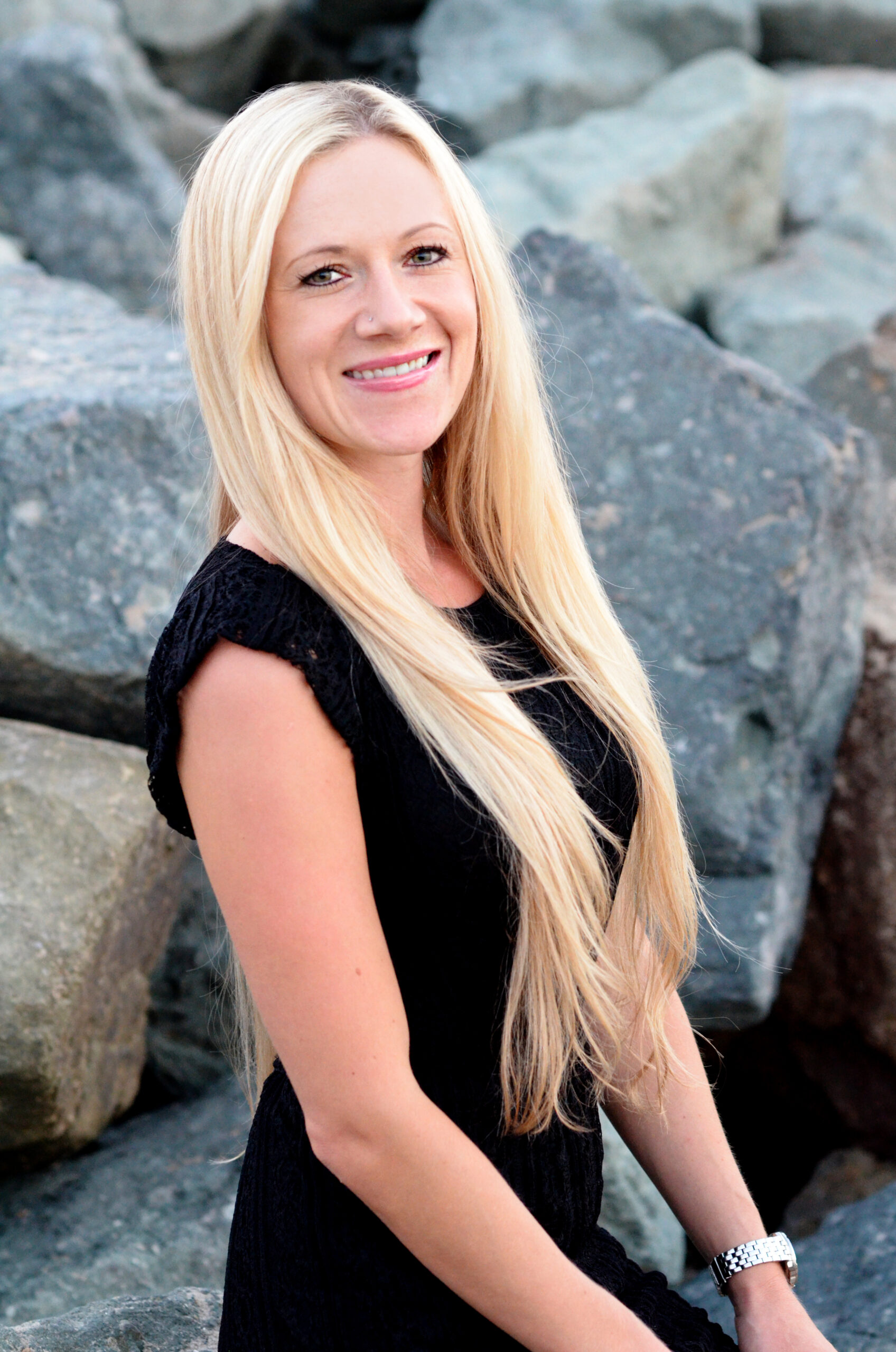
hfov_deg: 13.0
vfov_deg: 19.5
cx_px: 448
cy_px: 676
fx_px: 3937
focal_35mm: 105
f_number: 3.5
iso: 3200
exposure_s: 1/200
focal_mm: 70
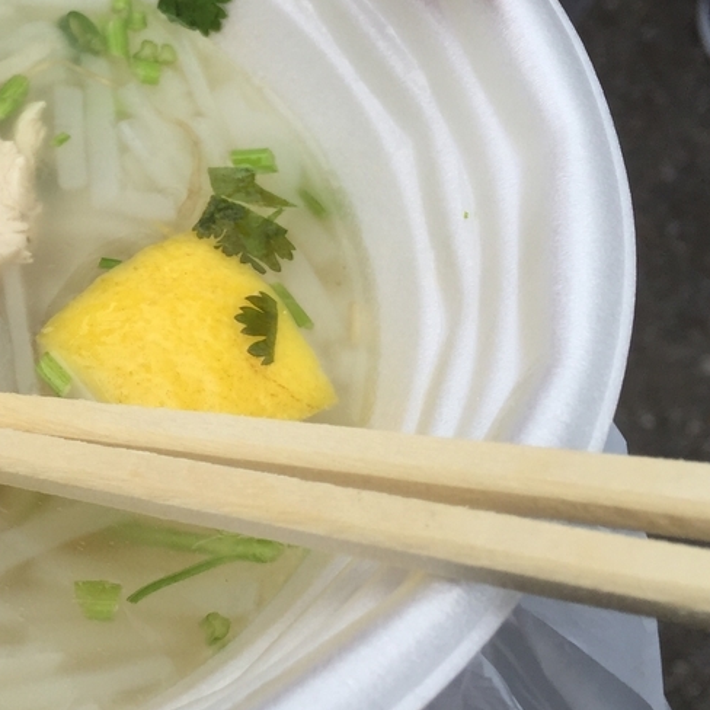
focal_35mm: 63
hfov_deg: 25.8
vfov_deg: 27.3
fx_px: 1462
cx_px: -10
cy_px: 297
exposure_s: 1/1099
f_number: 2.2
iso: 32
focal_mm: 4.15
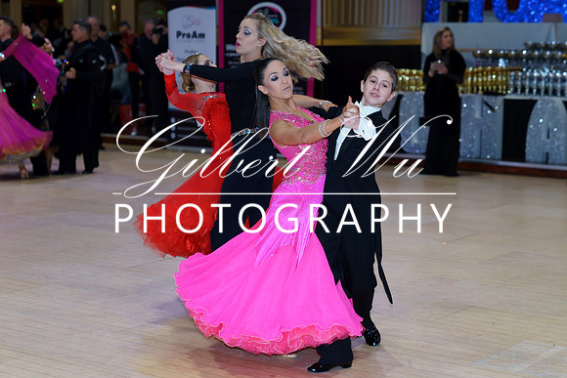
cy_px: 205
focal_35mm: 76
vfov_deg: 18.0
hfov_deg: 26.6
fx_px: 1197
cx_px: 308
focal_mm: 70
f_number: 2.8
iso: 400
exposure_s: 1/160
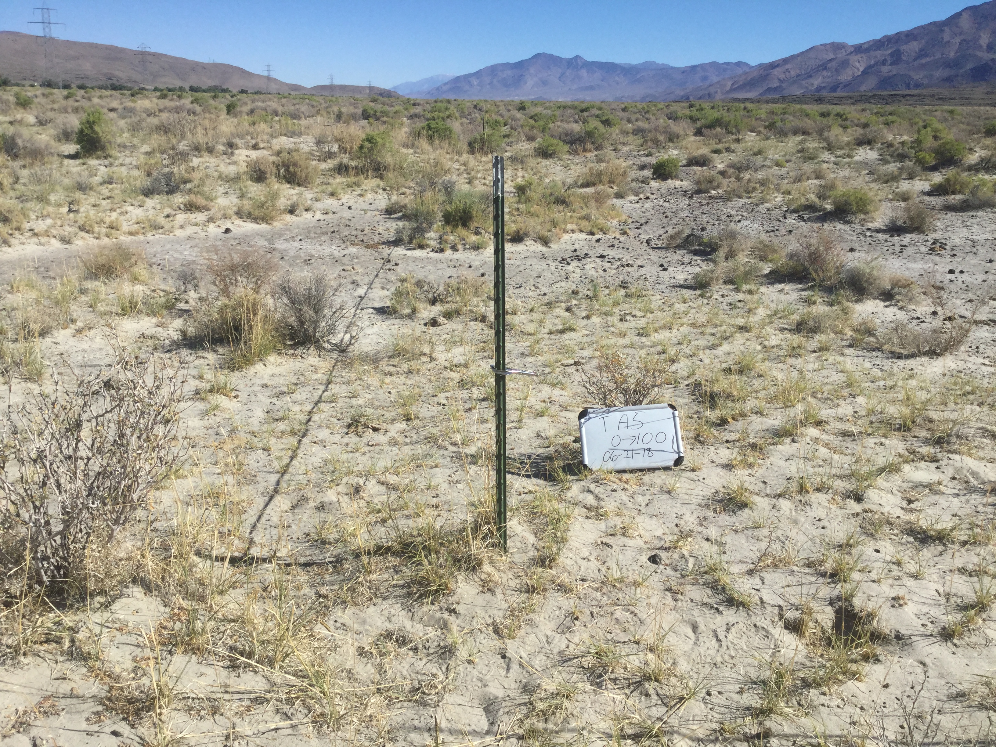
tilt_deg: -19.6
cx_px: 498
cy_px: 374
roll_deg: -2.8
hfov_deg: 58.4
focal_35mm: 31
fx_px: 892
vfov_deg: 45.4
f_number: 2.4
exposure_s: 1/2037
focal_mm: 3.3
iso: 25
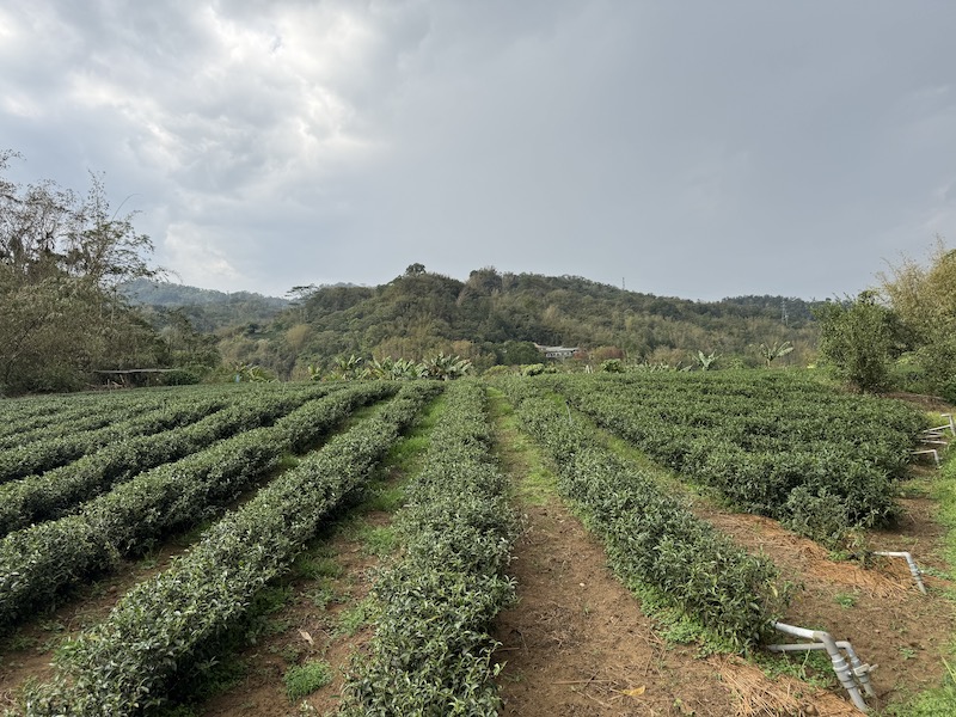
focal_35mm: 24
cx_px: 478
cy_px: 358
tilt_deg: +0.8
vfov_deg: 56.8
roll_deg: +2.9
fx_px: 663
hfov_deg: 71.6
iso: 80
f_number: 1.78
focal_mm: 6.76
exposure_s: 1/3021
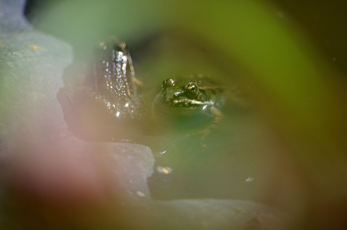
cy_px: 115
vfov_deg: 3.0
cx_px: 174
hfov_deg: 4.6
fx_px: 4328
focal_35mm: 450
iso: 400
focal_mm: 300
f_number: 5.6
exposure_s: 1/1000
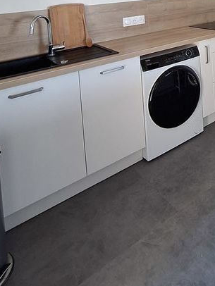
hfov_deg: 38.3
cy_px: -5
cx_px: 223
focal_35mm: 32
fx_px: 265
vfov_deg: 46.7
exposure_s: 1/50
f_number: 2.2
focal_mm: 1.74
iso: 100
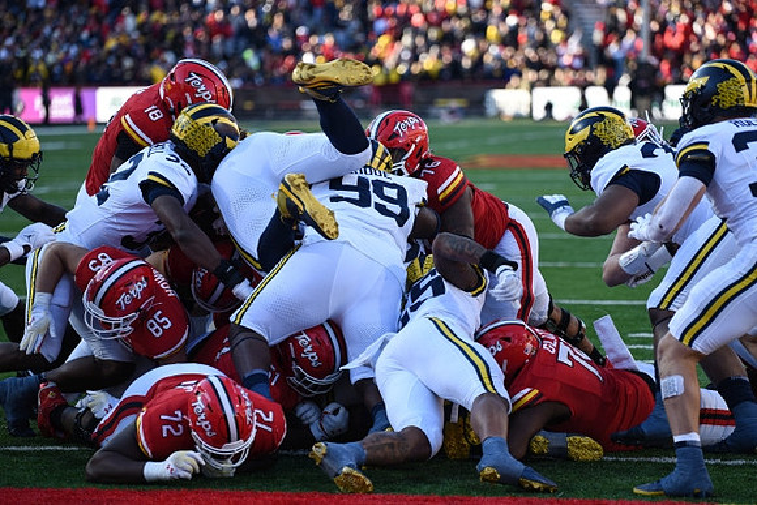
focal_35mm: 140
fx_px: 2944
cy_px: 252
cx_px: 378
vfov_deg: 9.8
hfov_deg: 14.7
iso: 250
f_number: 2.8
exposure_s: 1/800
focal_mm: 140
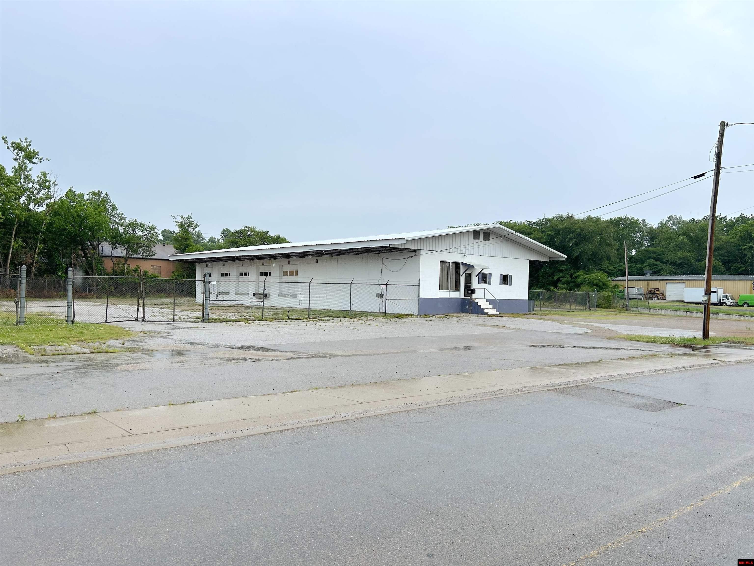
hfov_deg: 67.3
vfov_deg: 53.1
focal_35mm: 26
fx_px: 566
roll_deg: +0.4
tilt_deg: -0.6
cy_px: 283
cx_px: 377
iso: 50
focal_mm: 5.7
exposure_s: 1/1531
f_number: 1.5
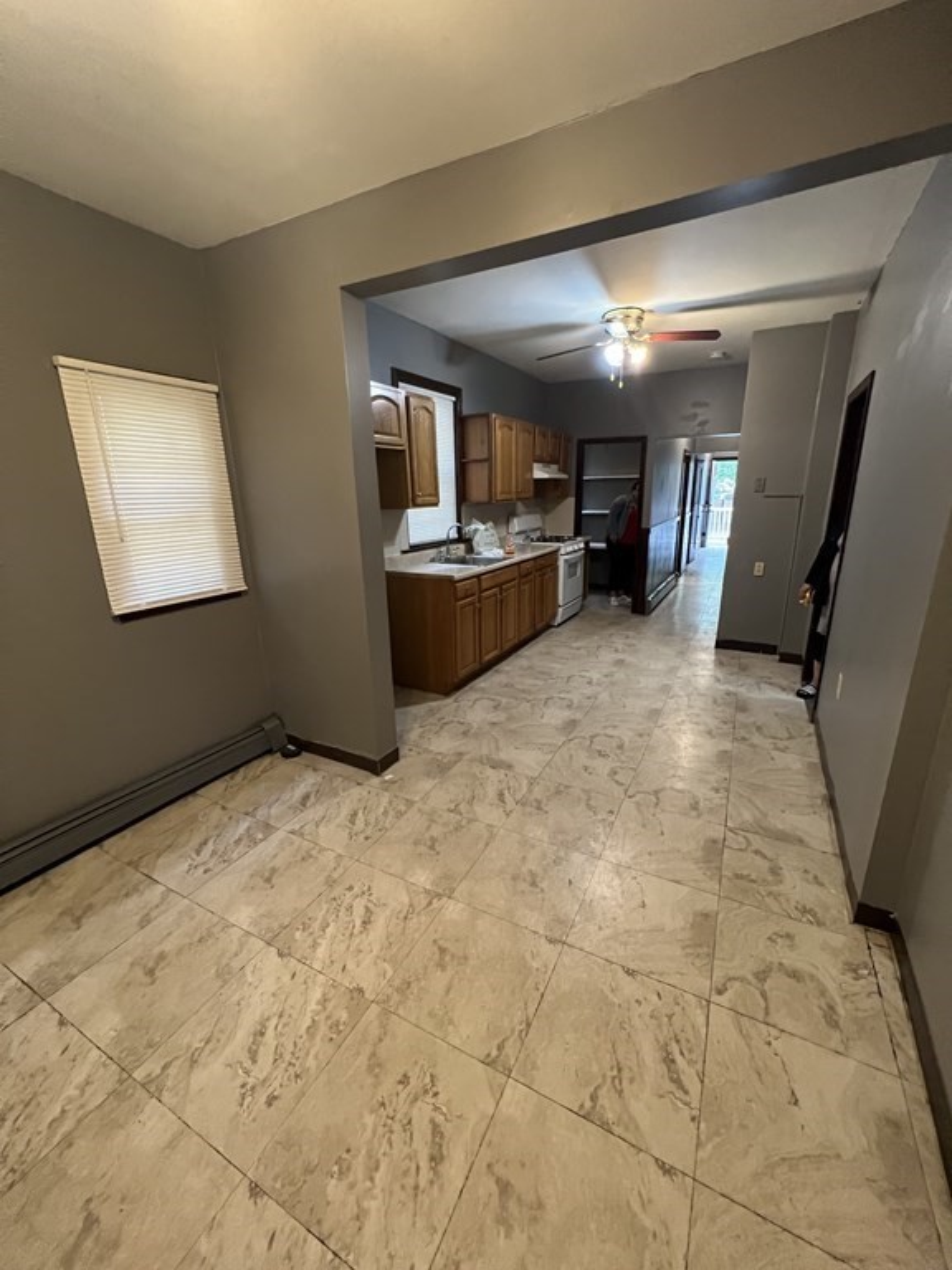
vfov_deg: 106.2
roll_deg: +1.3
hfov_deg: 89.9
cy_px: 635
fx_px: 477
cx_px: 476
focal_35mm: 13
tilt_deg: -15.6
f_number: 1.8
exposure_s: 1/60
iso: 640
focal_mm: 1.57
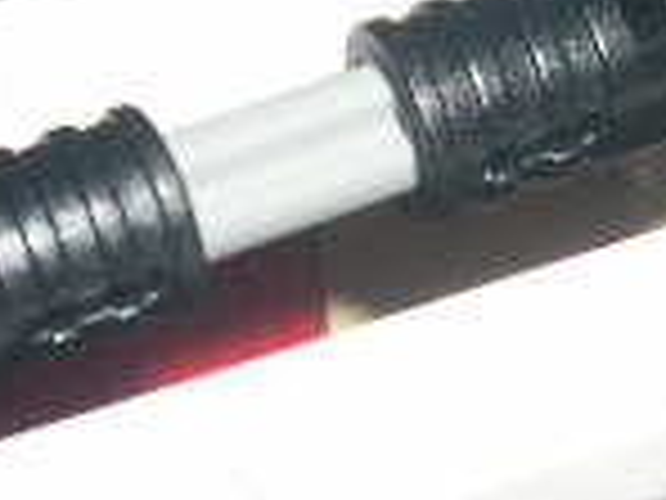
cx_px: 266
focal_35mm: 164
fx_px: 3155
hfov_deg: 12.0
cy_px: 216
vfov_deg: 9.1
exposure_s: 1/60
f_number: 7.6
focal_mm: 8
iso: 100
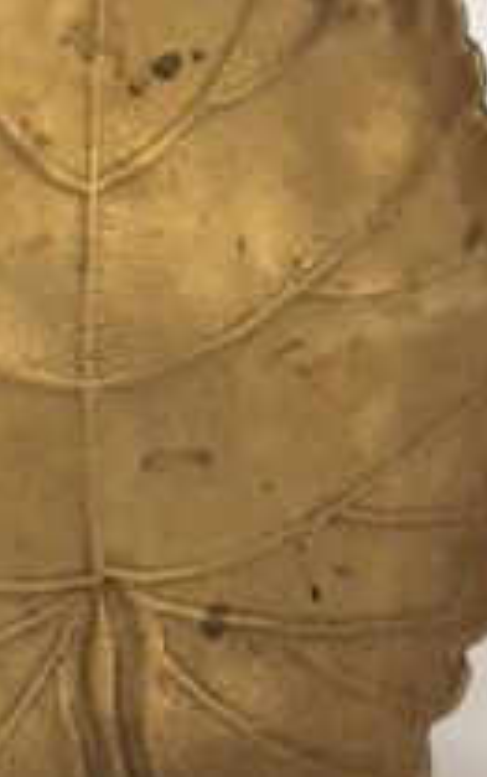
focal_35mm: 94
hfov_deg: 13.9
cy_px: 353
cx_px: 104
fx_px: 1992
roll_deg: -0.1
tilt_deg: -17.0
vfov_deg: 22.1
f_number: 2.2
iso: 160
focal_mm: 4.15
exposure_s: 1/33
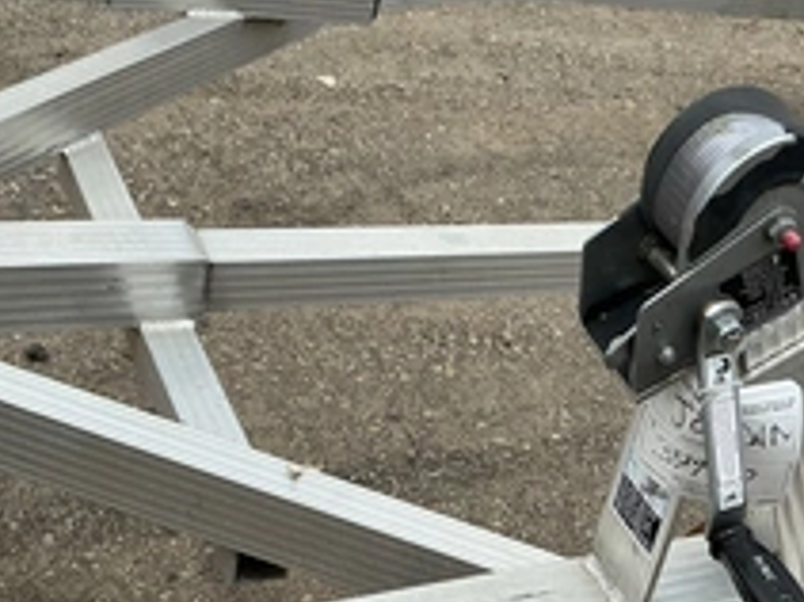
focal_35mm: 53
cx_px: 621
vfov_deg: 26.9
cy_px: 488
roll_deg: -16.3
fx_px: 1230
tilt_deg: -36.3
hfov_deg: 35.2
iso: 25
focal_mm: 3
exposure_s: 1/1786
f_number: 1.8
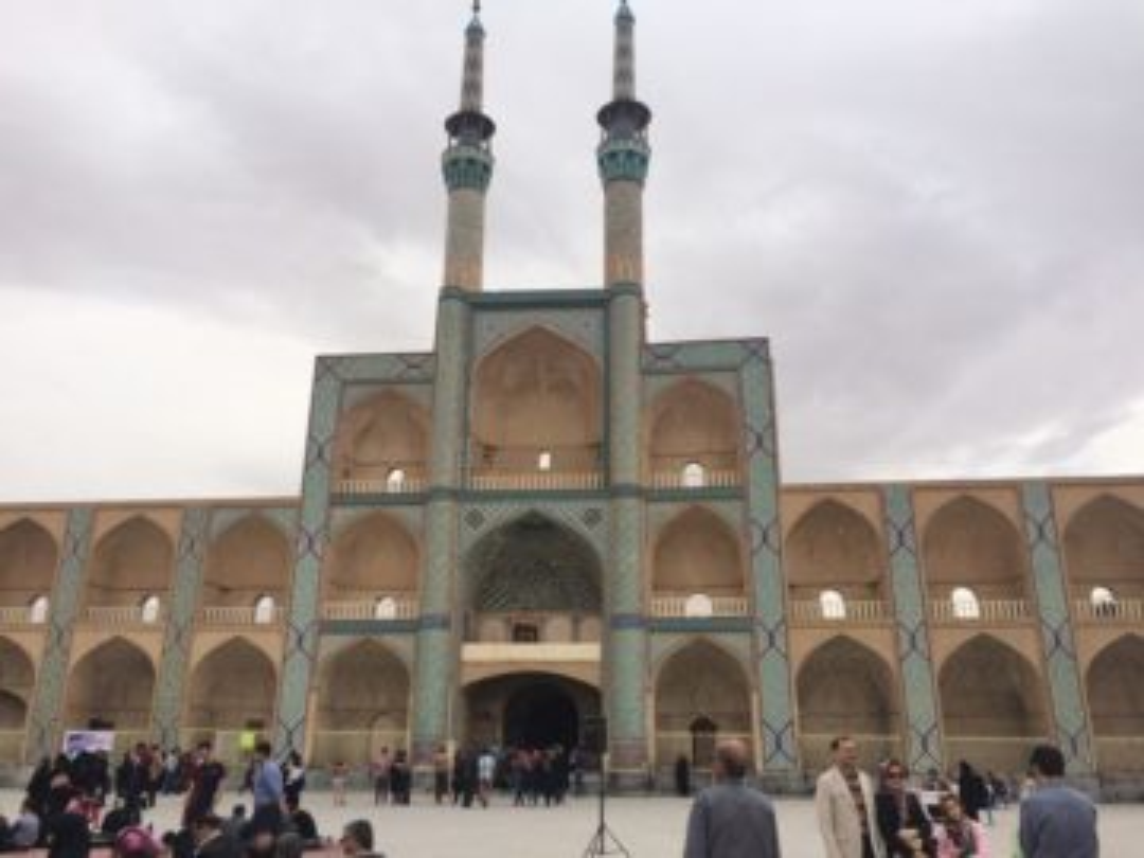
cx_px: 572
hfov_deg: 61.7
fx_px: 958
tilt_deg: +17.7
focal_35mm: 29
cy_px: 429
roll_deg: -1.4
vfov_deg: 48.2
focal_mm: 4.15
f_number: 2.2
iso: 32
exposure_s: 1/2740
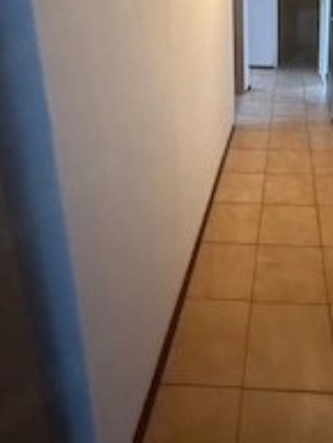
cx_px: 271
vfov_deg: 54.9
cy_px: 57
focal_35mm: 29
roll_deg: +0.4
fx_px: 372
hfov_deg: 45.6
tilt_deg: -13.3
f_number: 2.2
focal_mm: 2.22
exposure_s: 1/50
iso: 800
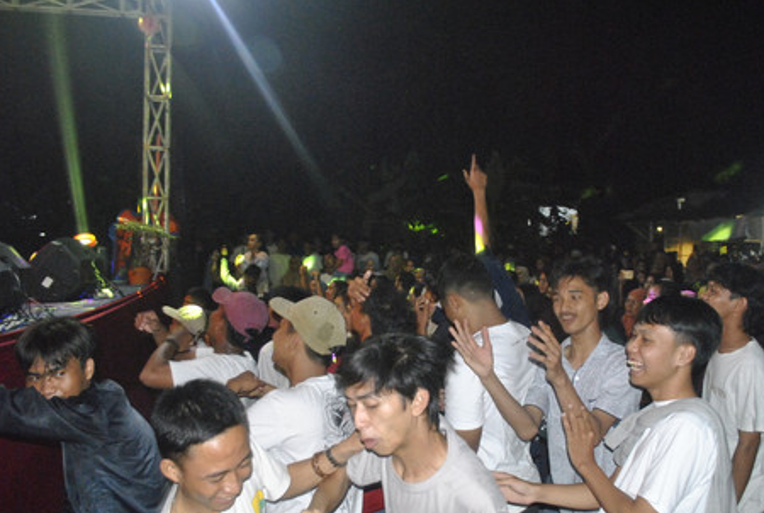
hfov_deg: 61.7
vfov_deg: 43.8
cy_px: 253
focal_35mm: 30
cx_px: 423
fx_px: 638
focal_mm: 18
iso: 1600
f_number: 4
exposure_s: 1/25
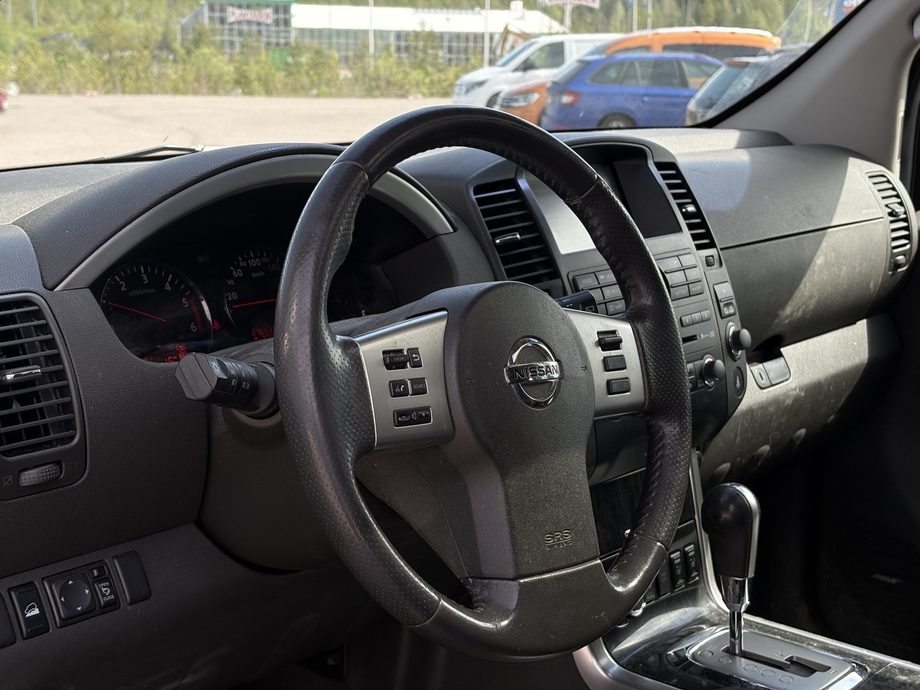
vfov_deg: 28.0
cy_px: 345
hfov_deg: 36.8
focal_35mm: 52
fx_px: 1382
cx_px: 460
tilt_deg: -13.1
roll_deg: -1.4
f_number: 1.6
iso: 32
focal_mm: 5.96
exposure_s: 1/660
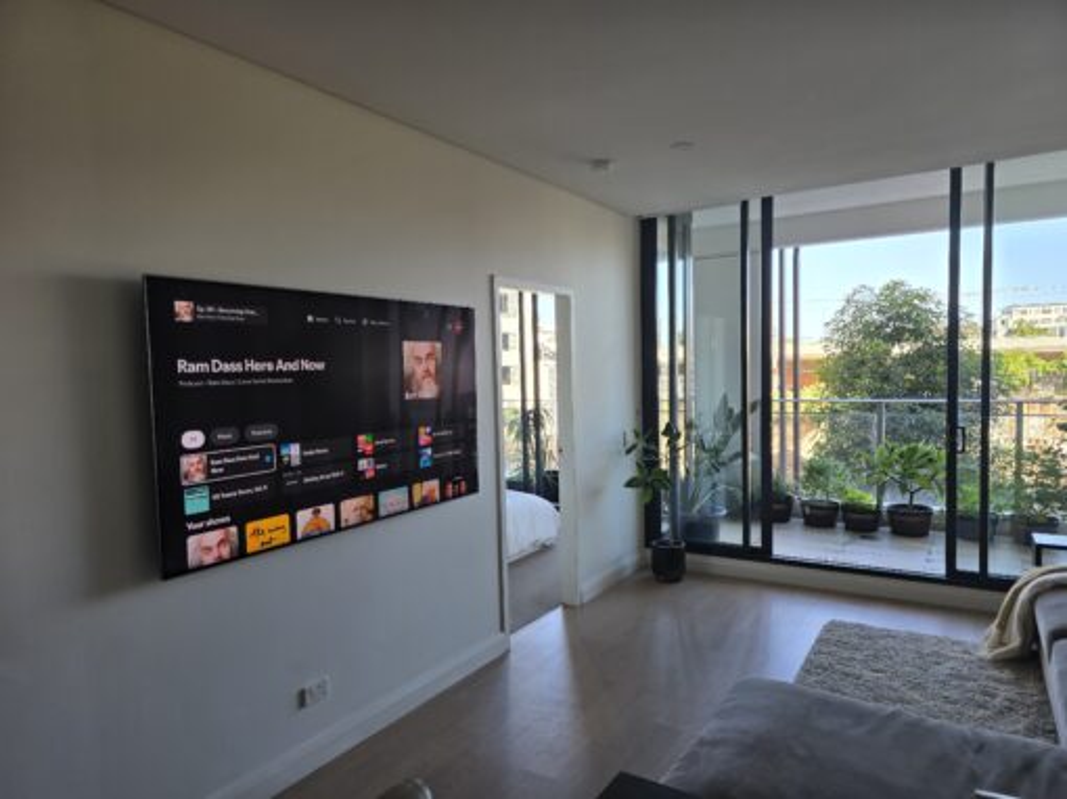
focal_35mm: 23
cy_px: 400
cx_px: 534
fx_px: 709
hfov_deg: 74.0
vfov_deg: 58.8
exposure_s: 1/100
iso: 20
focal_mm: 6.3
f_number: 1.7
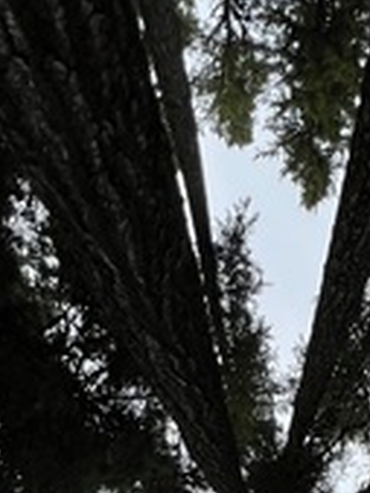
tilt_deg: +75.7
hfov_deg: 35.6
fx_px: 569
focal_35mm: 40
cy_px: 726
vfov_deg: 29.6
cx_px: 253
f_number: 1.8
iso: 32
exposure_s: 1/809
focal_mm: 1.57
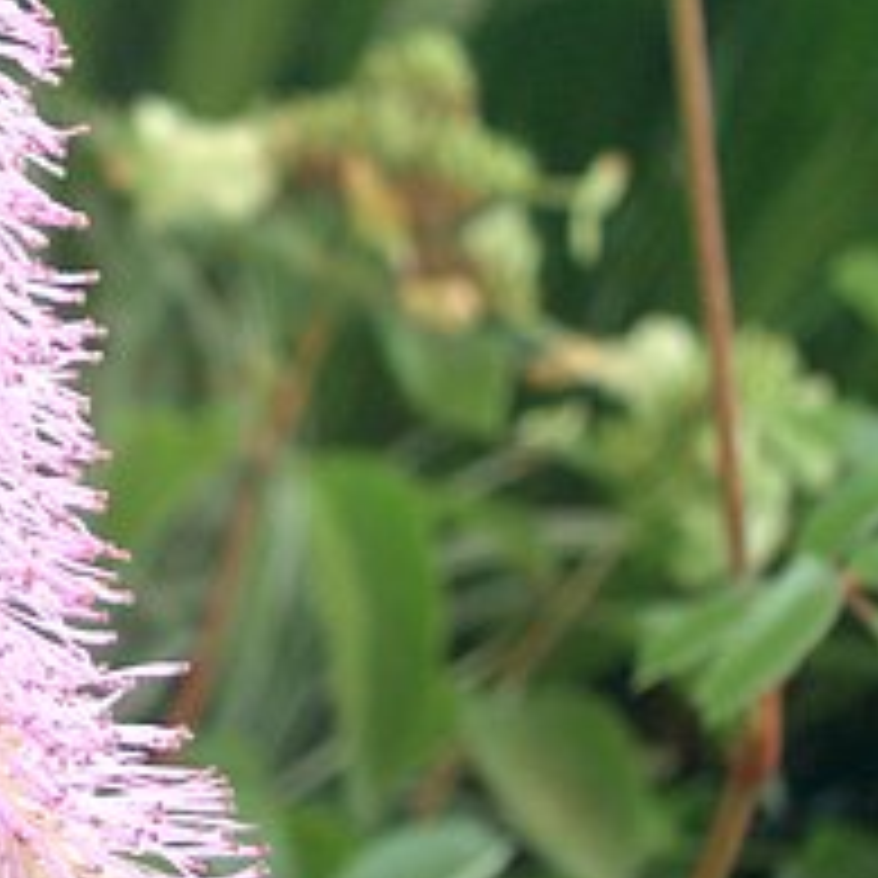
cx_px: -122
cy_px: 189
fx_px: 3271
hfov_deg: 14.9
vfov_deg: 15.2
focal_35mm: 114
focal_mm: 8.2
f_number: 3.1
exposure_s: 1/50
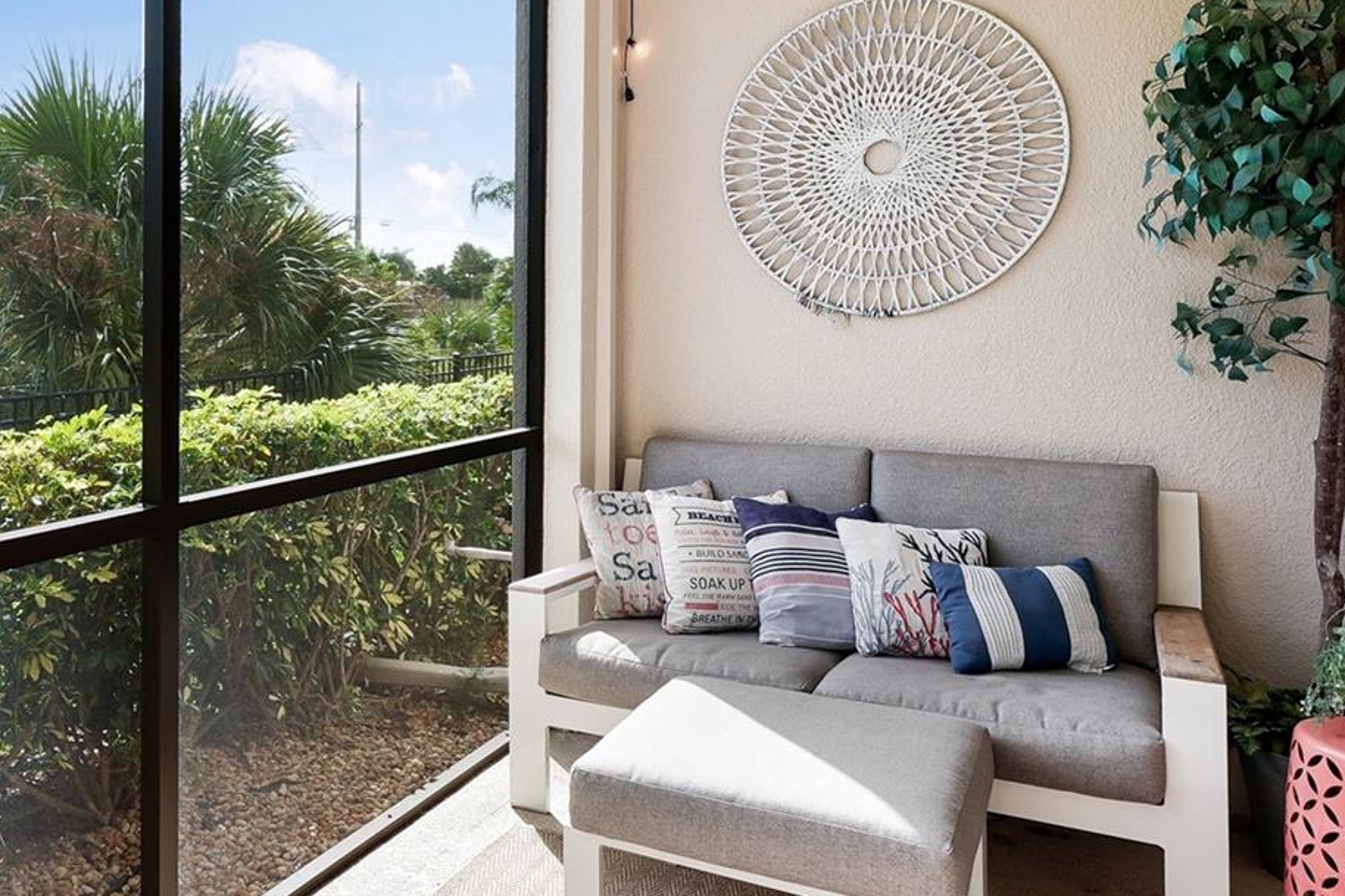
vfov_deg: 45.5
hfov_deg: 62.8
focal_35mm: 28
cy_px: 277
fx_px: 1046
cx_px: 390
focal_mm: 16
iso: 100
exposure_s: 1/40
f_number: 8
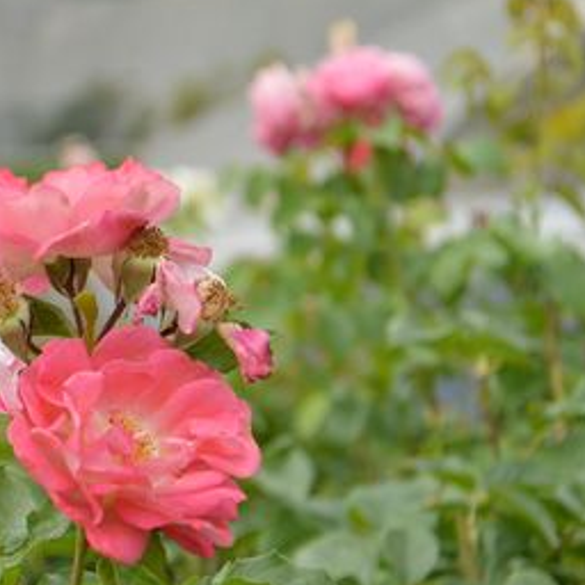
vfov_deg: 12.5
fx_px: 2674
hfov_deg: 12.5
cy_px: 324
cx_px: 160
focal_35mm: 140
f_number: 5.6
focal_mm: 55
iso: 800
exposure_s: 1/1600
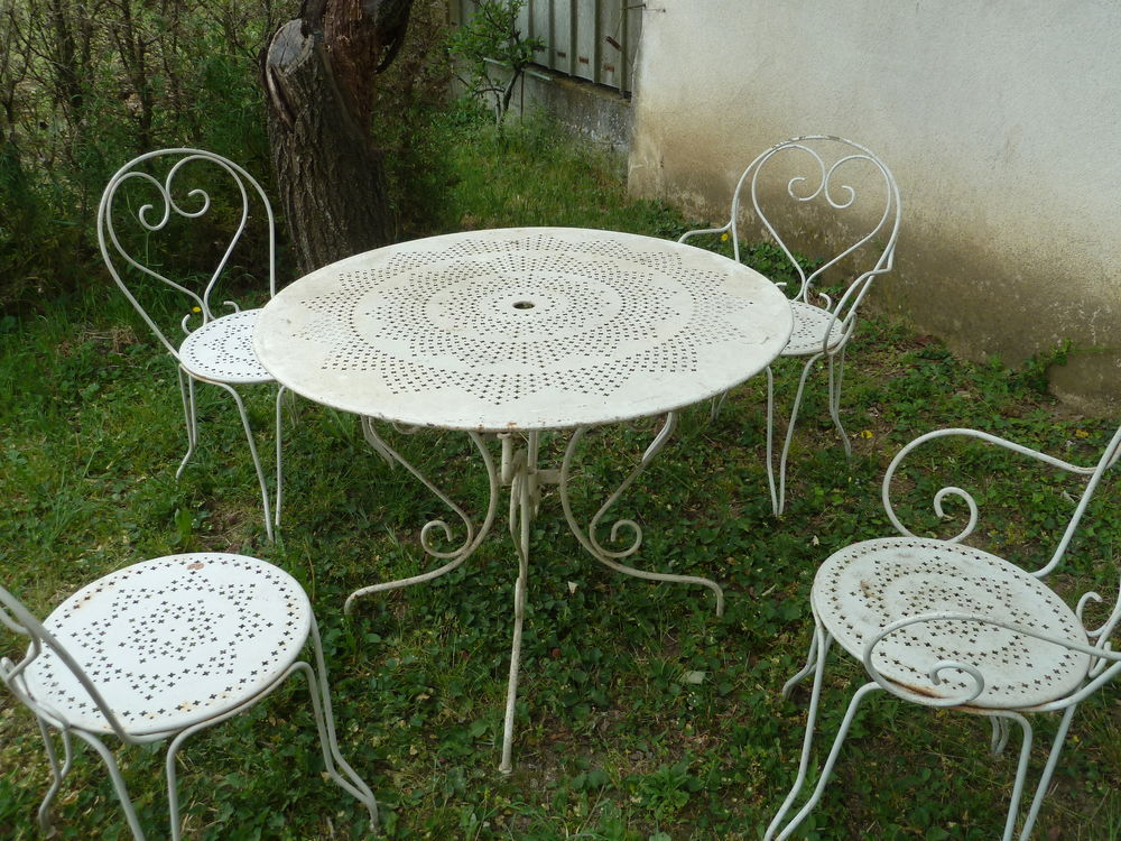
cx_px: 560
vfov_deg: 46.8
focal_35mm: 30
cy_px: 420
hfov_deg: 60.0
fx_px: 972
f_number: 4
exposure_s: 1/200
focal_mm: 5
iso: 80
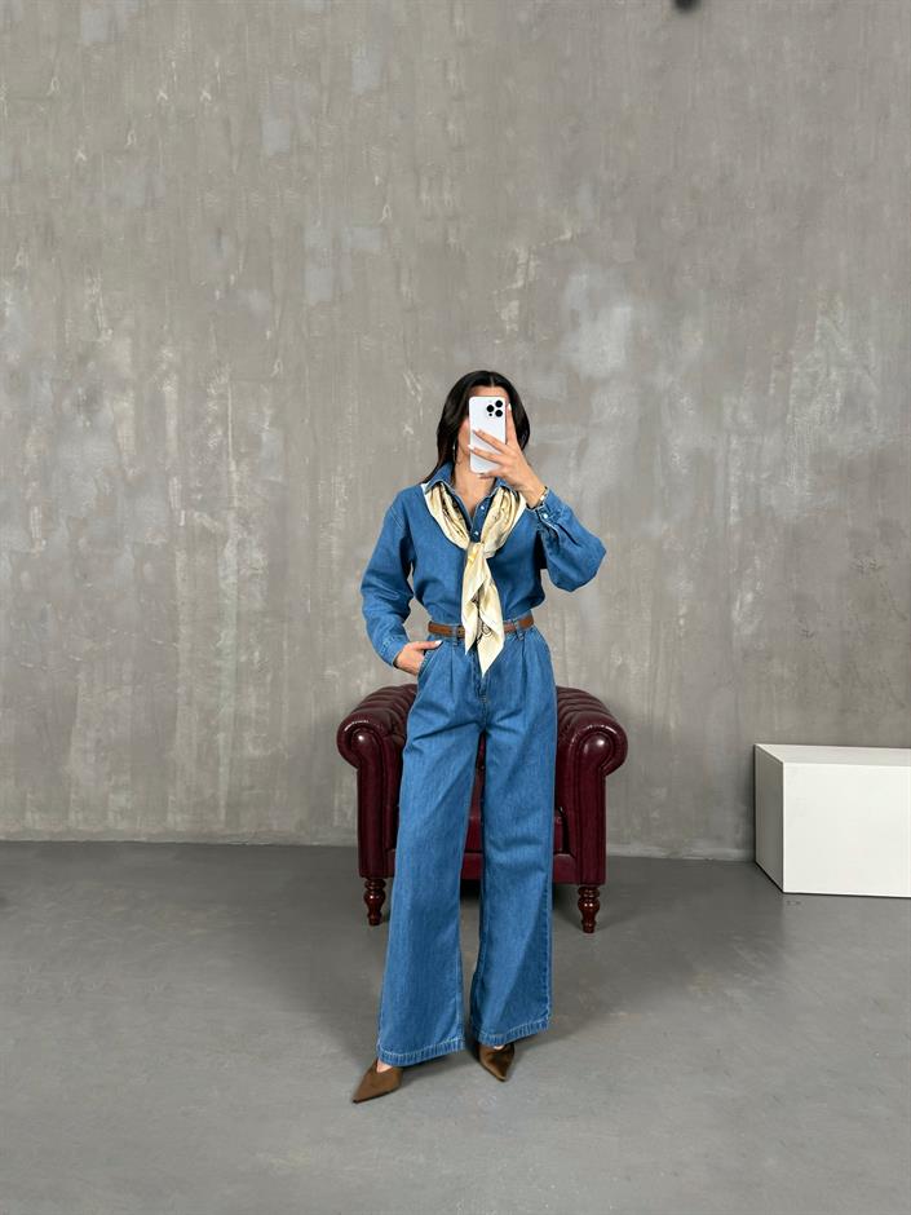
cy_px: 608
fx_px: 842
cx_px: 456
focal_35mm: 24
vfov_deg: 71.6
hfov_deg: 56.8
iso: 125
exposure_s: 1/121
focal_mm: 6.76
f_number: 1.78
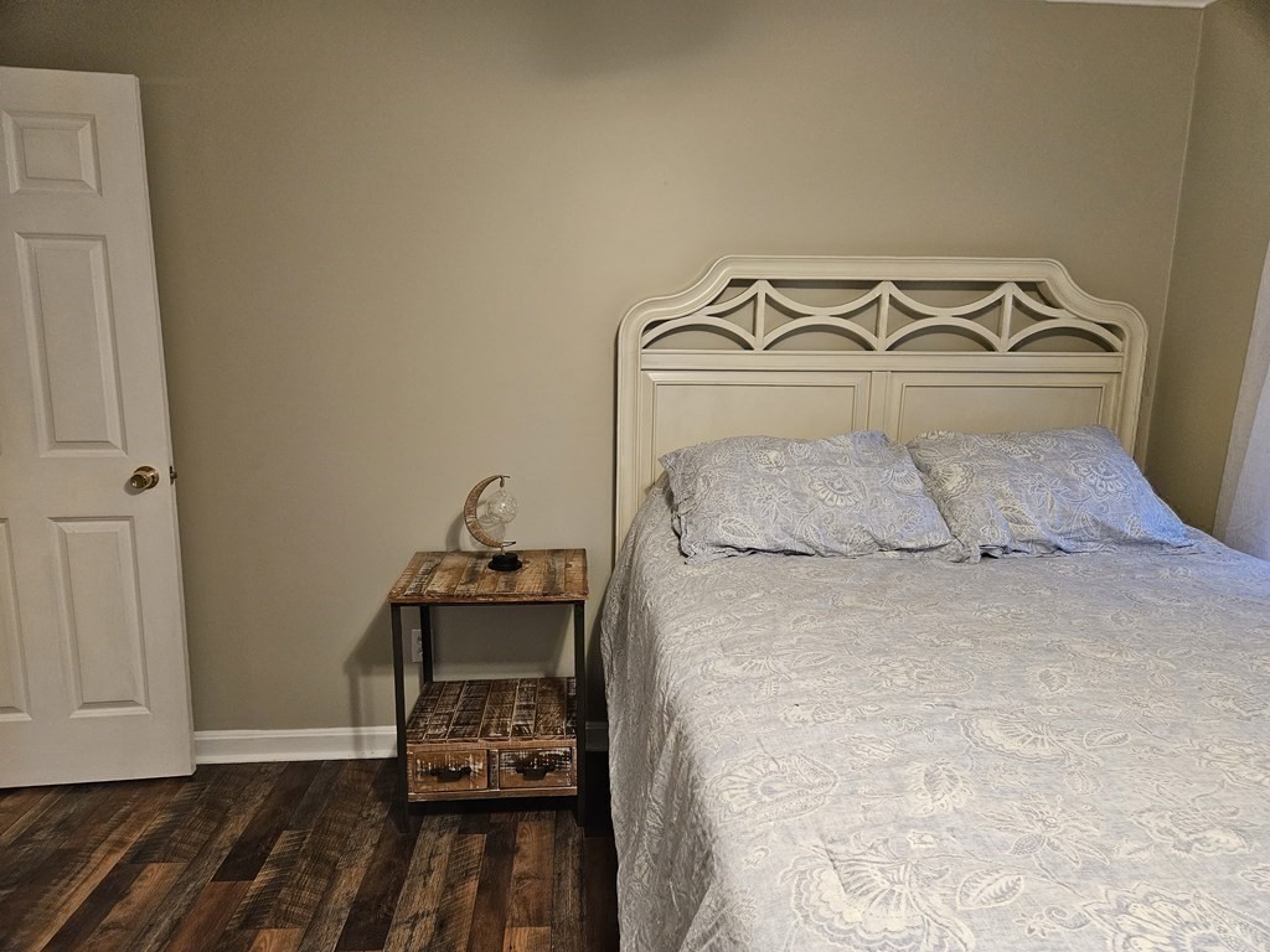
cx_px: 635
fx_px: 844
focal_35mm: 23
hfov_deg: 73.9
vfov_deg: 58.9
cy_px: 476
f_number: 1.8
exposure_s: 1/120
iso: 500
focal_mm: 5.4
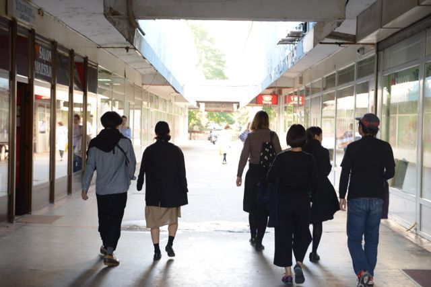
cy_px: 144
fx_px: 718
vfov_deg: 22.6
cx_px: 216
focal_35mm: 60
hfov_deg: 33.4
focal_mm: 60
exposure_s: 1/160
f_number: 6.3
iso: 2500
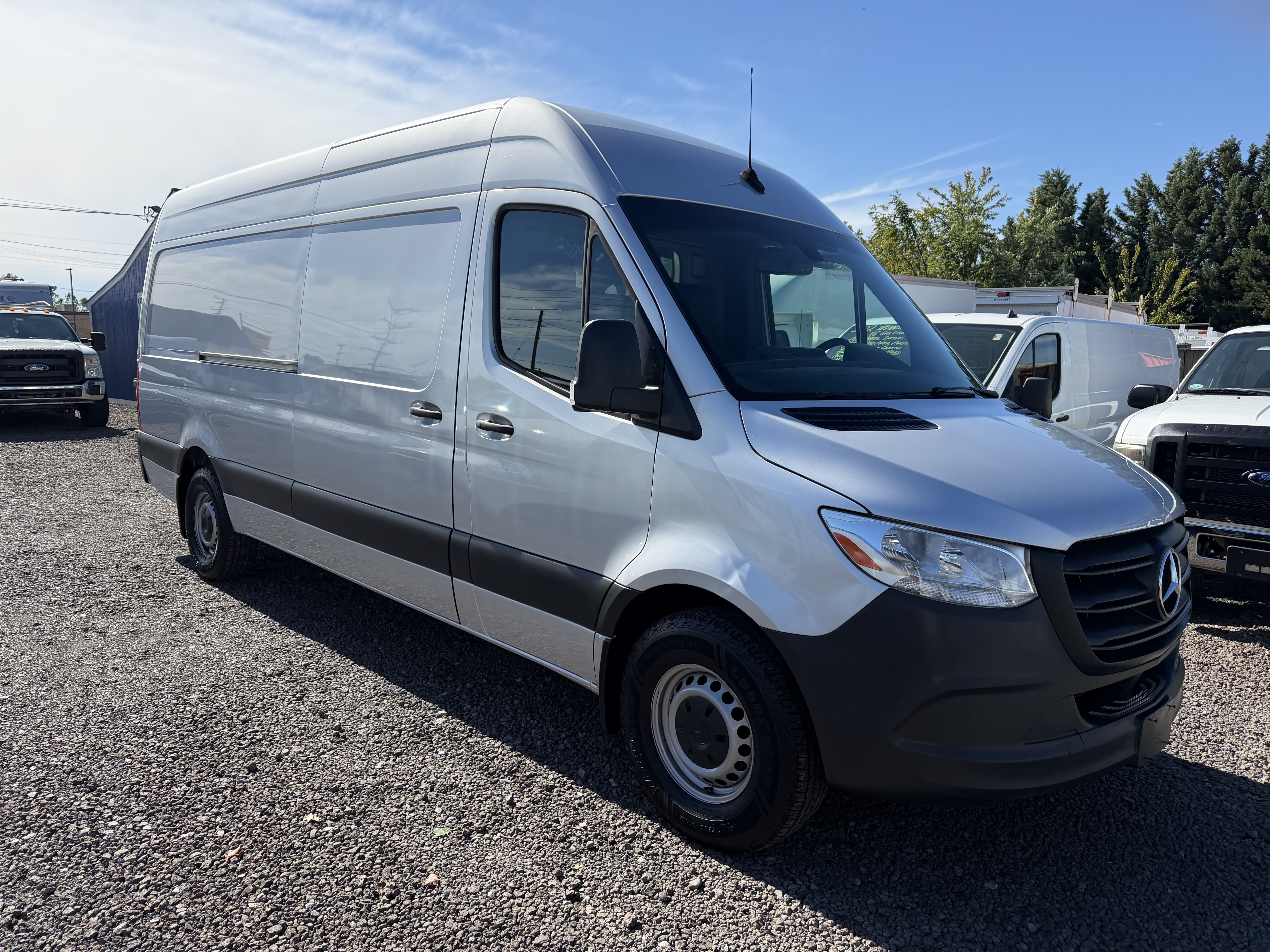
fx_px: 881
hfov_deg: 71.6
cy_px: 476
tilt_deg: -8.2
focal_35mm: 24
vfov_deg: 56.8
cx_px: 635
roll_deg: +0.0
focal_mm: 6.76
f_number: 1.78
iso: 125
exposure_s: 1/5319
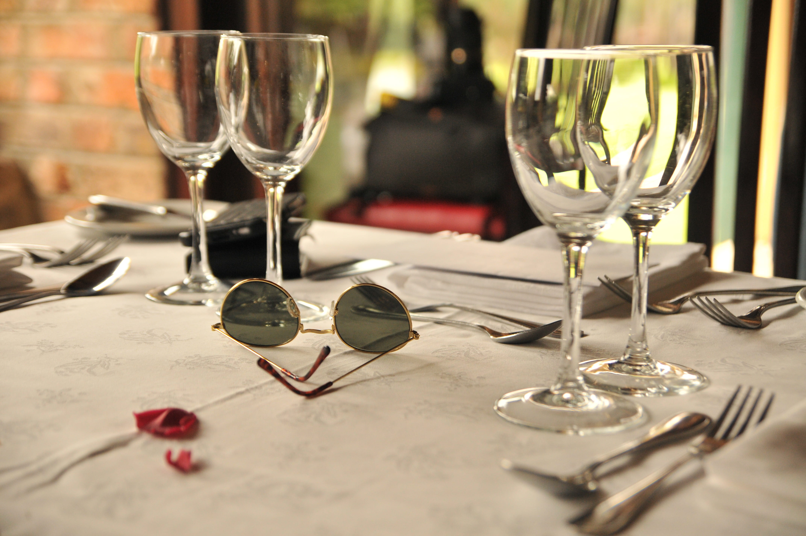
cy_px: 268
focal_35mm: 48
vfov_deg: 28.0
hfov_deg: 41.2
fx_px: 1073
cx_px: 403
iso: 640
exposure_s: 1/320
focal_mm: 32
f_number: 3.5
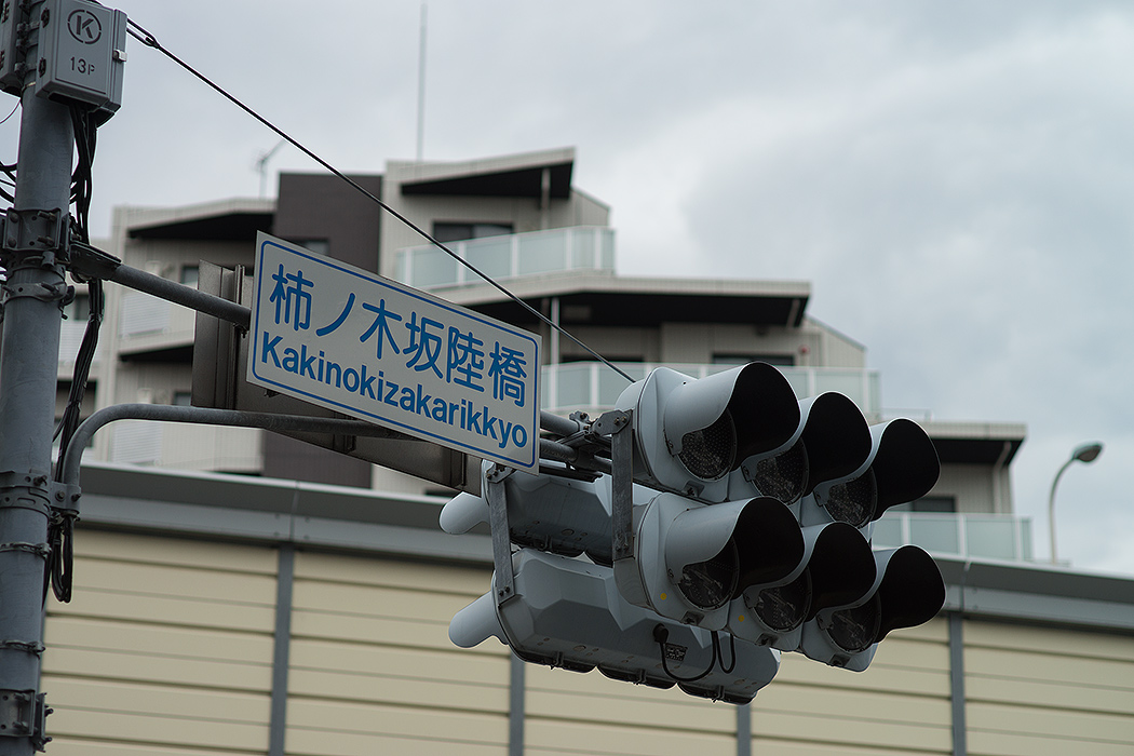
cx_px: 567
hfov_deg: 23.9
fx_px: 2677
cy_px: 378
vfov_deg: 16.1
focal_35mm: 85
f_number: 2.5
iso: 200
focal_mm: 85
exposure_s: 1/2500
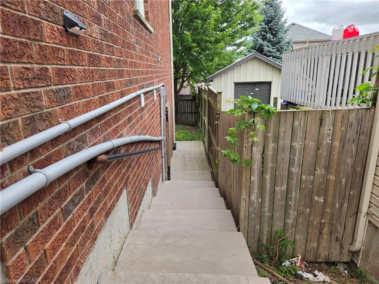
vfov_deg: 58.9
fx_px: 252
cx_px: 190
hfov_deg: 73.9
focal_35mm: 23
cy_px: 142
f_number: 1.8
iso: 80
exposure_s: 1/934
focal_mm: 5.4
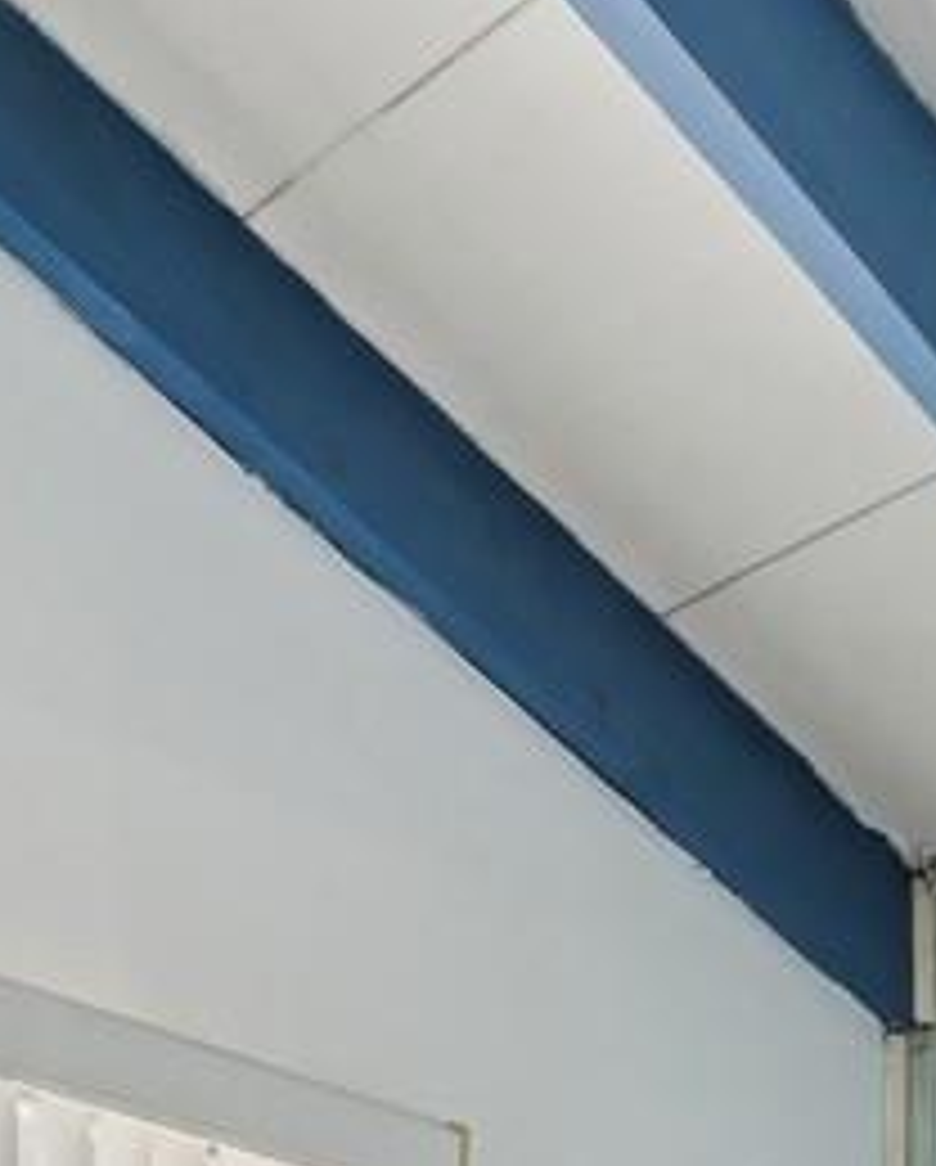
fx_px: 2798
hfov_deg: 18.2
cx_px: 1066
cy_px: 2003
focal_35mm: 81
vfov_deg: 18.9
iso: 100
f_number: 11
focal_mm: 14
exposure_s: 1/1.67
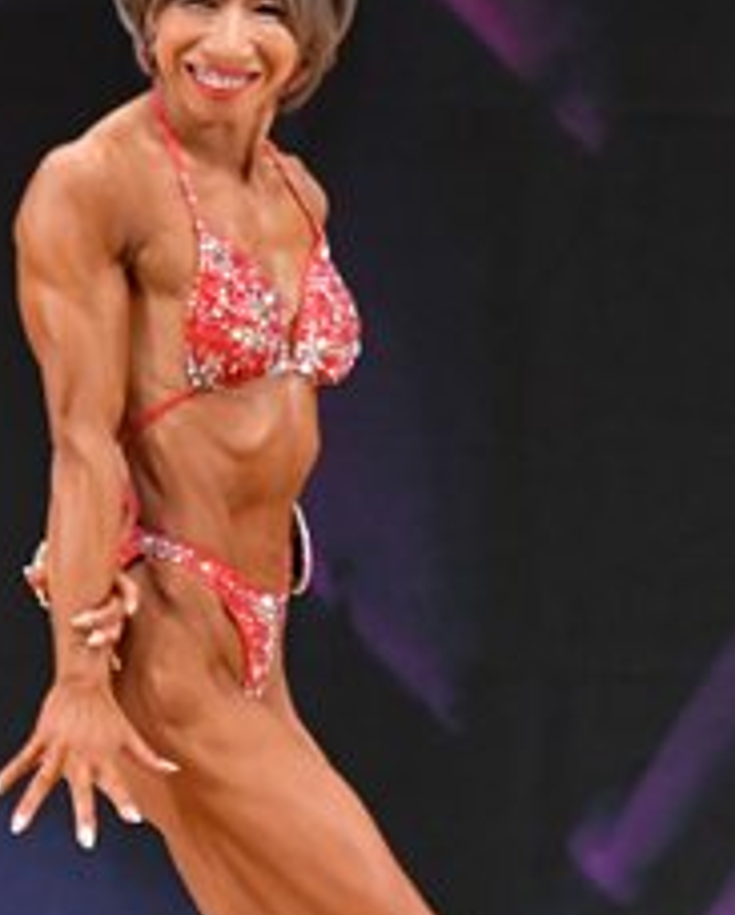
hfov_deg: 1.7
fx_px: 24641
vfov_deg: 2.1
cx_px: 147
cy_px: 566
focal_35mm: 908
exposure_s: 1/400
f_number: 5.6
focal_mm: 190
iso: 3200
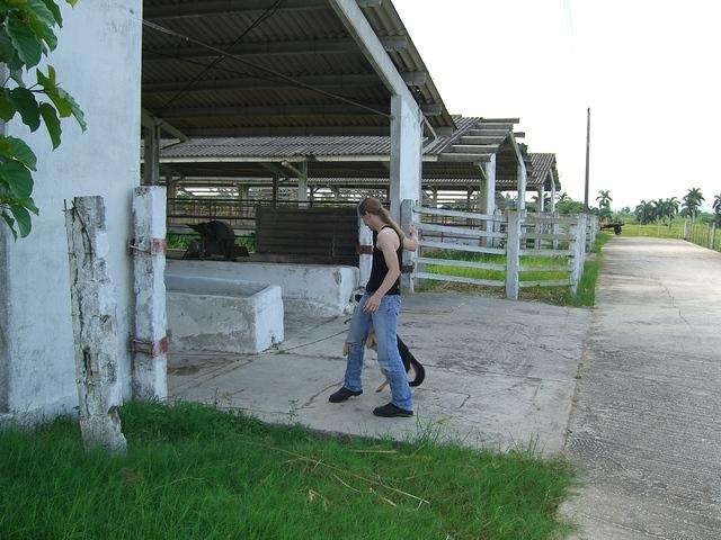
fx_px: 791
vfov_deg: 37.7
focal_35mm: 38
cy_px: 270
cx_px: 360
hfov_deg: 49.0
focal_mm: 7.9
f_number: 2.8
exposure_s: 1/250
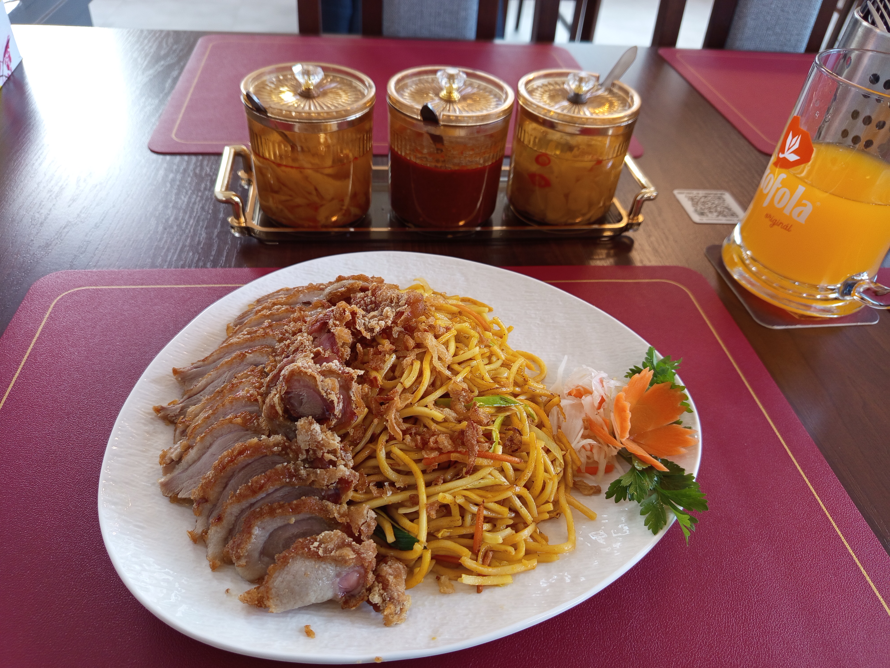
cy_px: 334
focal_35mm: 24
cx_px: 445
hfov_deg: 71.6
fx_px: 617
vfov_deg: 56.8
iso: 338
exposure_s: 1/50
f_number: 1.7
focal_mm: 5.24
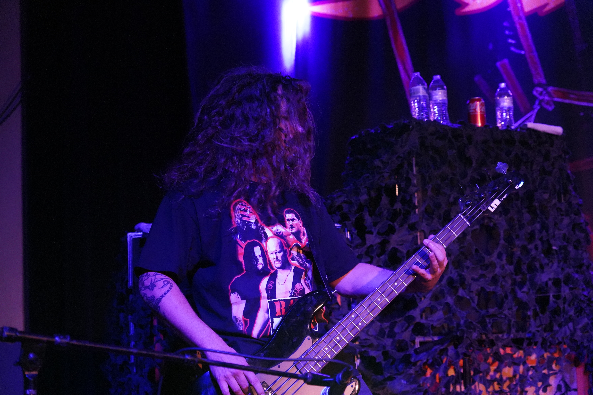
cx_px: 296
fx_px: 1219
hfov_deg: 27.3
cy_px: 198
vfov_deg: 18.4
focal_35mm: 74
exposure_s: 1/160
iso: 12800
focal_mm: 74
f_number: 4
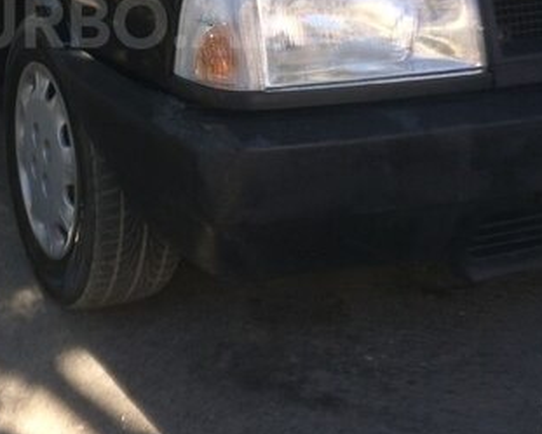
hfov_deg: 30.6
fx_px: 963
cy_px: 22
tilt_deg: -15.4
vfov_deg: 24.5
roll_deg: +0.1
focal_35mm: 60
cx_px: 106
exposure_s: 1/342
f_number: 2.2
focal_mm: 4.15
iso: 32
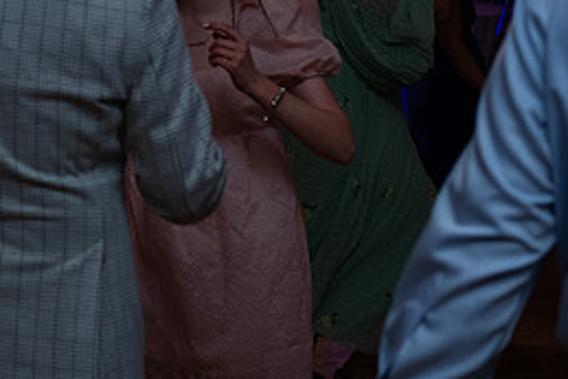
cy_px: 25
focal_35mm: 123
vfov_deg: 11.1
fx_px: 1942
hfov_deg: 16.2
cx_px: -44
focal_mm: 55
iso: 640
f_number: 3.5
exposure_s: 1/160
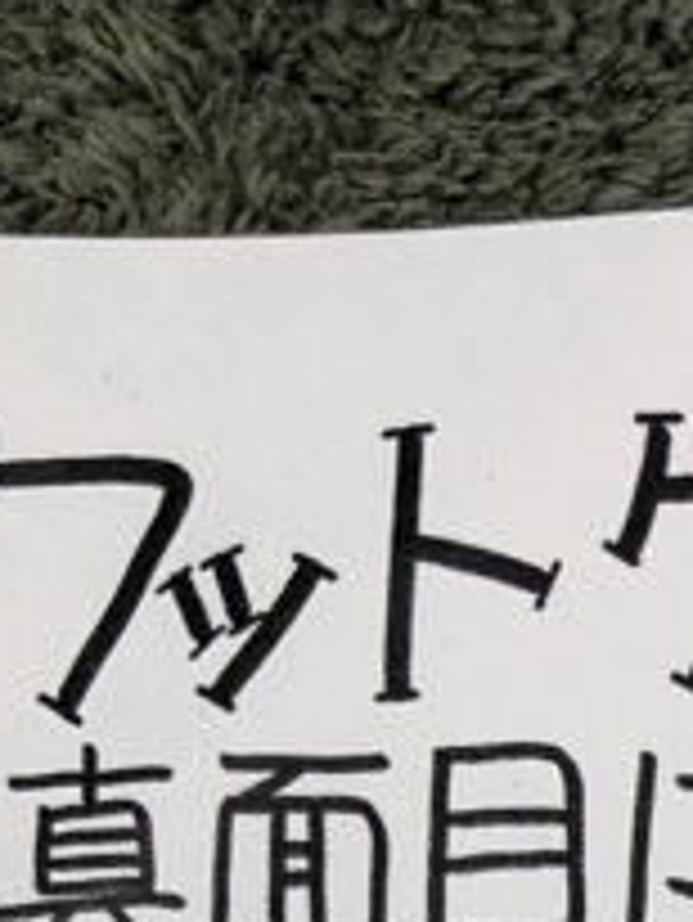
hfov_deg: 9.8
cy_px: 1884
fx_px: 3733
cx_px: 1449
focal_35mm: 140
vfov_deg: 12.3
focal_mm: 3.99
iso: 25
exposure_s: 1/50
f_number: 1.8
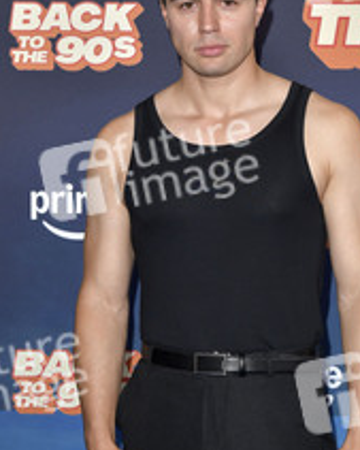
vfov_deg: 21.4
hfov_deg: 17.3
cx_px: 211
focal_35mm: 89
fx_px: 1184
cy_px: 277
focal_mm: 50
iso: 800
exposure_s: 1/200
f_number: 6.3
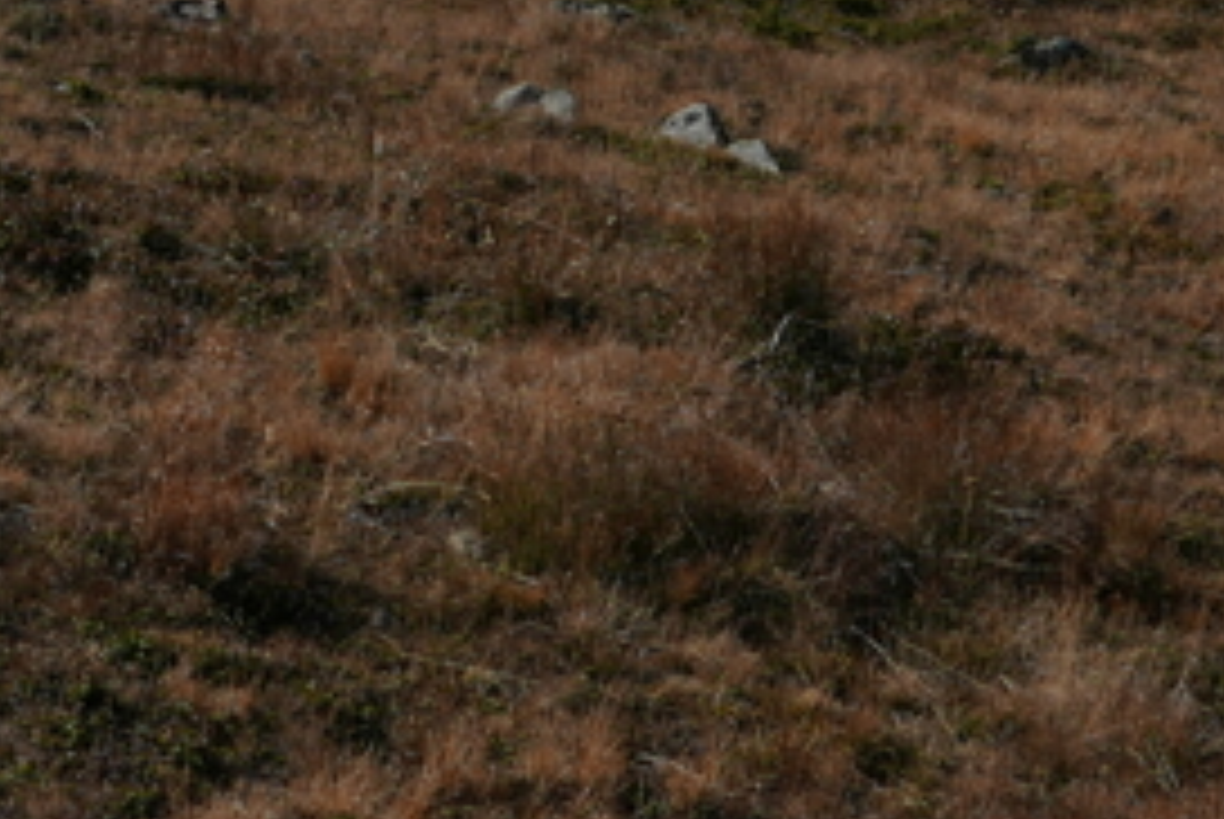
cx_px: 439
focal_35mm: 132
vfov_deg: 10.0
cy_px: -495
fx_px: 4493
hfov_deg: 15.5
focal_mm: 13.4
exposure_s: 1/2000
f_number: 5.6
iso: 200
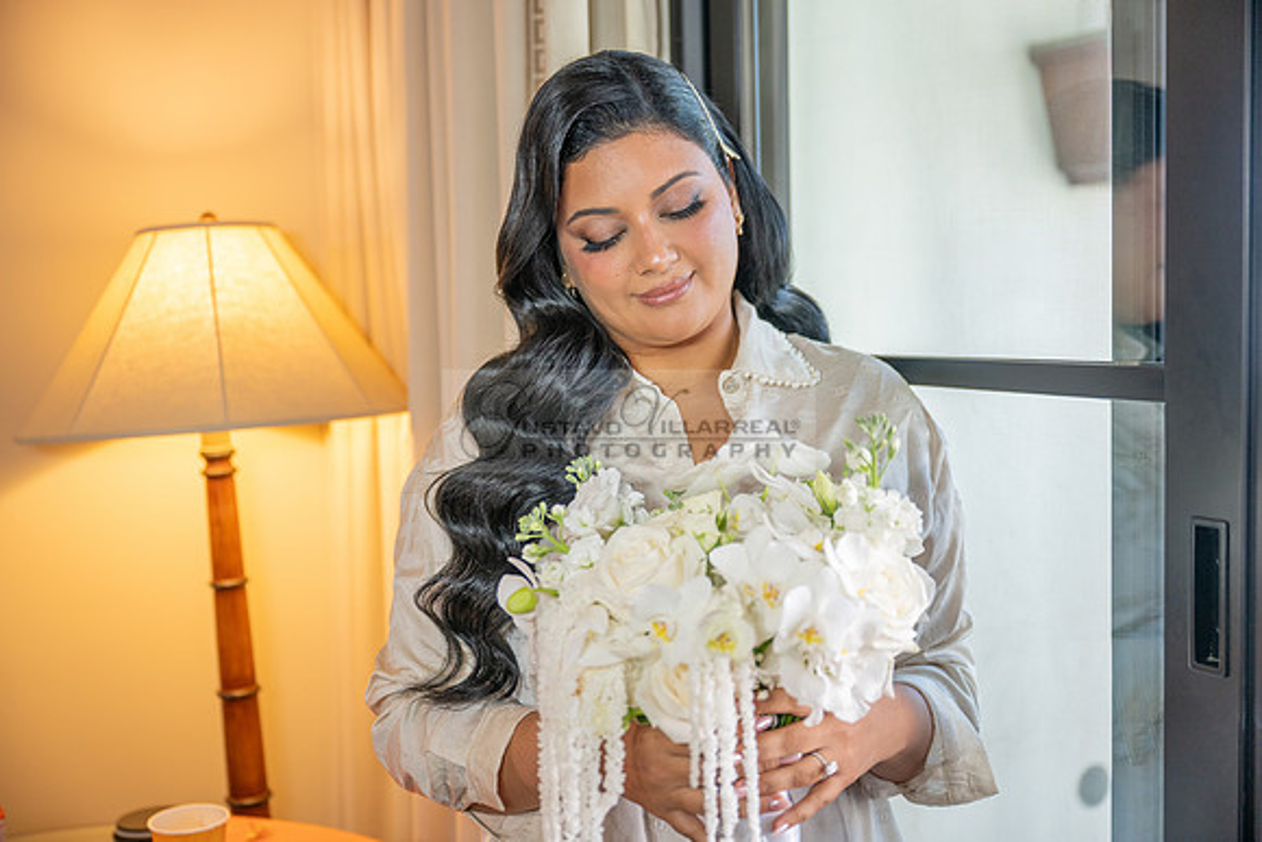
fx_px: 1438
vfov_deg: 32.6
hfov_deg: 47.4
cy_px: 421
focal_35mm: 41
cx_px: 631
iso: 400
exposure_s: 1/200
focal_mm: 41
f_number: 2.8
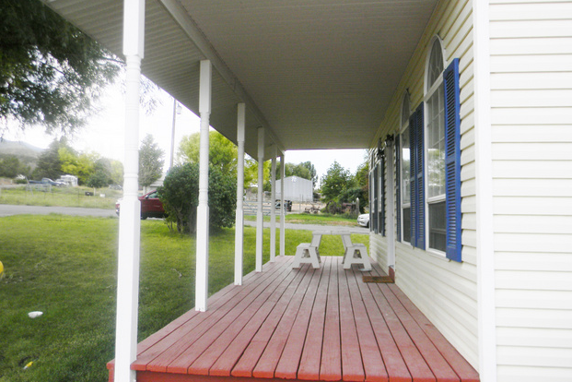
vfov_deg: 43.6
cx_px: 285
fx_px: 477
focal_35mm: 30
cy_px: 189
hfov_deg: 61.9
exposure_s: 1/522
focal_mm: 5
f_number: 3.5
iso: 80
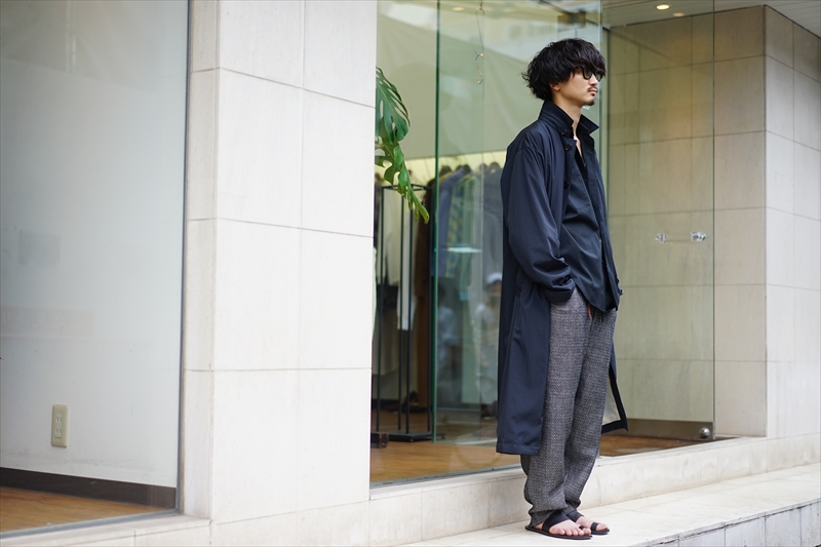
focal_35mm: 55
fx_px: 1254
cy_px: 274
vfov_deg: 24.6
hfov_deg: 36.3
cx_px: 410
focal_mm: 55
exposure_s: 1/160
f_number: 1.8
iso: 100
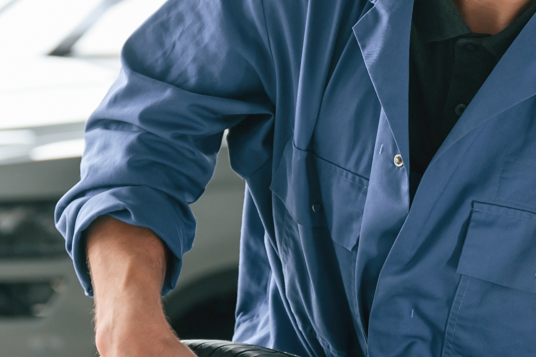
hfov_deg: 7.7
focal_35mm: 267
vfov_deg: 5.1
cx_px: 488
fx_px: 3973
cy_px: 141
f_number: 2.8
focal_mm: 70
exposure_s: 1/250
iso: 400
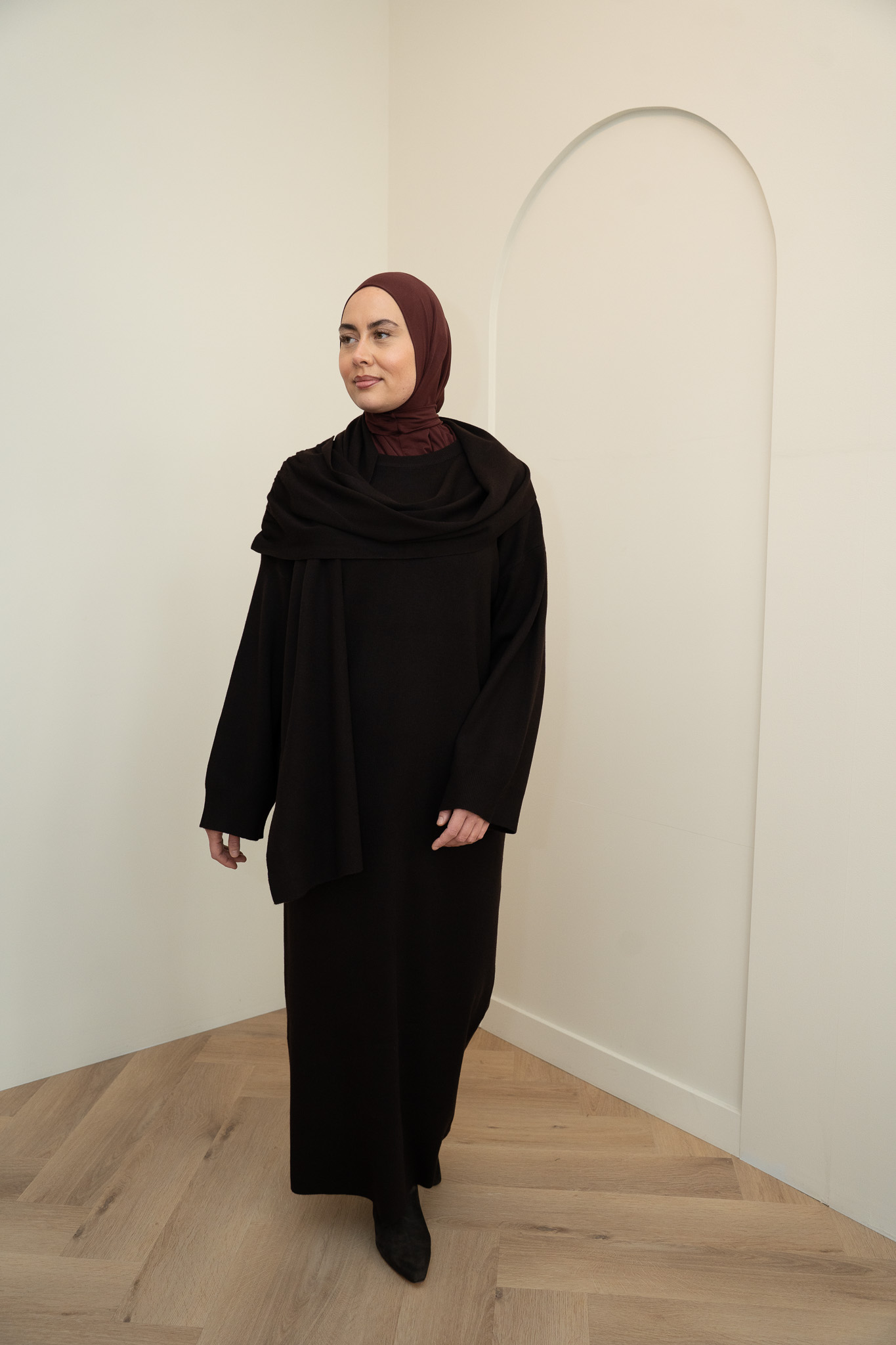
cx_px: 448
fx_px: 1120
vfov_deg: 61.9
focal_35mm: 30
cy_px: 672
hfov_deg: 43.6
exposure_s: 1/250
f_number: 4.5
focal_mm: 30
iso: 1000
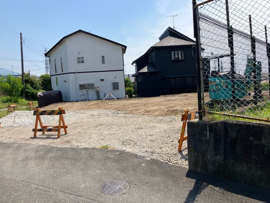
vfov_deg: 49.7
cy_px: 102
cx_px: 135
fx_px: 218
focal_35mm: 28
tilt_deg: -3.6
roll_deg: +3.3
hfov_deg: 63.4
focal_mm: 3.99
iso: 32
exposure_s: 1/2183
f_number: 1.8
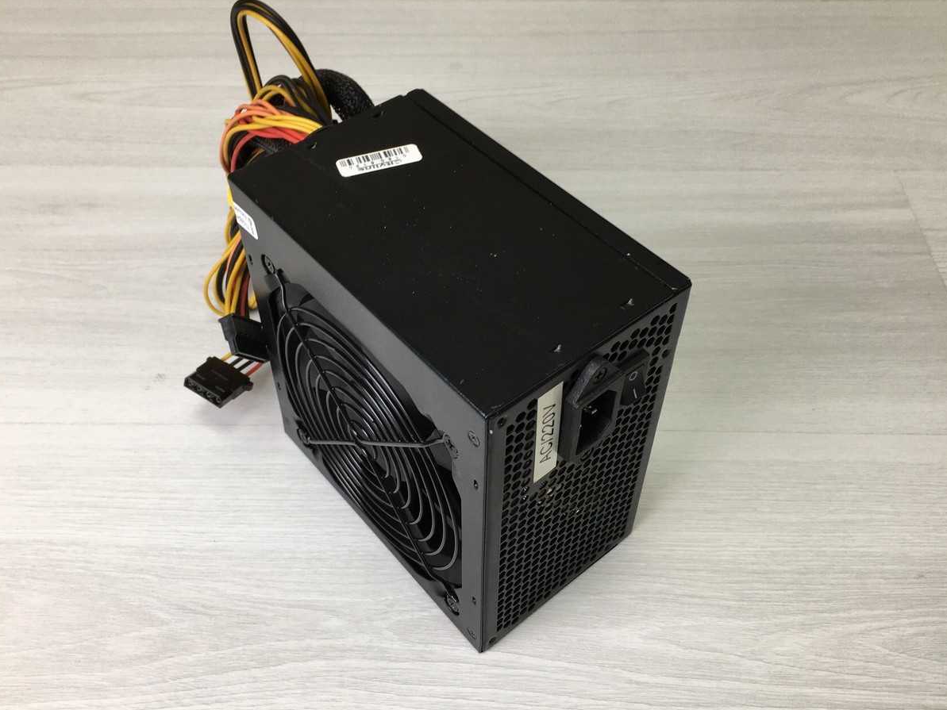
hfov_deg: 52.6
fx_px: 958
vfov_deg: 40.7
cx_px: 450
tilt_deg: -48.7
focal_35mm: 35
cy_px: 357
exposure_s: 1/50
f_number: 2.2
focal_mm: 4.15
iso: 25
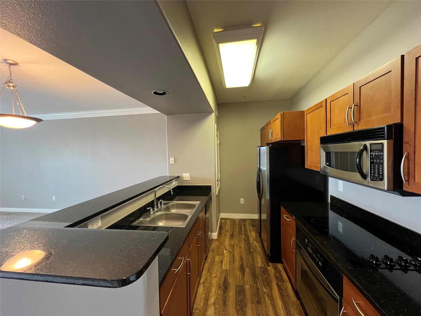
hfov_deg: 106.2
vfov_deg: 89.9
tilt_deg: -2.3
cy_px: 158
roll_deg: +1.0
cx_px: 210
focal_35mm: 13
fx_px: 158
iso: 400
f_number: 1.8
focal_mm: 1.57
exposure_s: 1/60
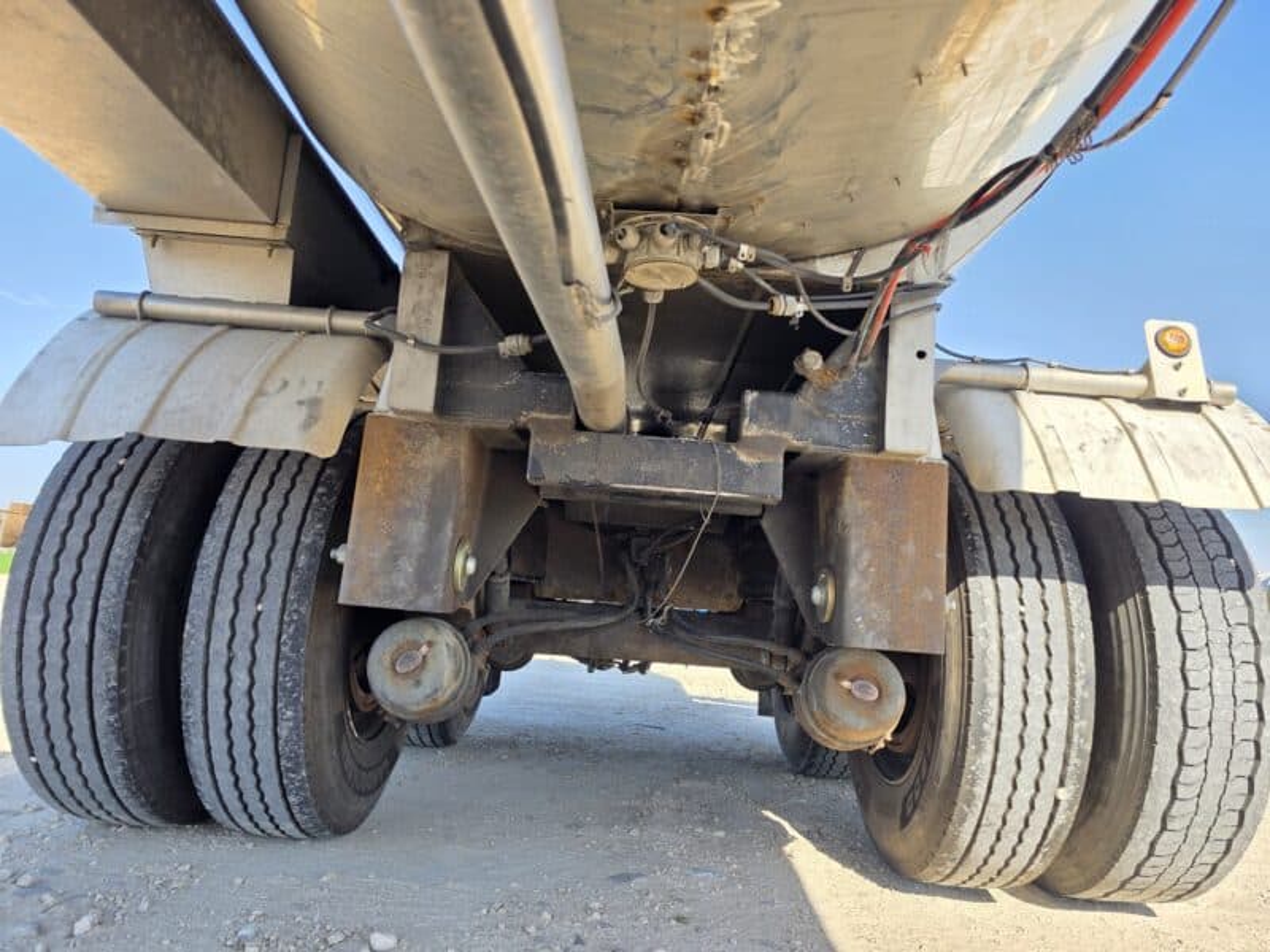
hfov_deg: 73.9
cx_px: 635
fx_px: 844
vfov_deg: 58.9
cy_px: 476
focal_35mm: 23
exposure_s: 1/1614
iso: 80
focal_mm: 6.3
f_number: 1.7
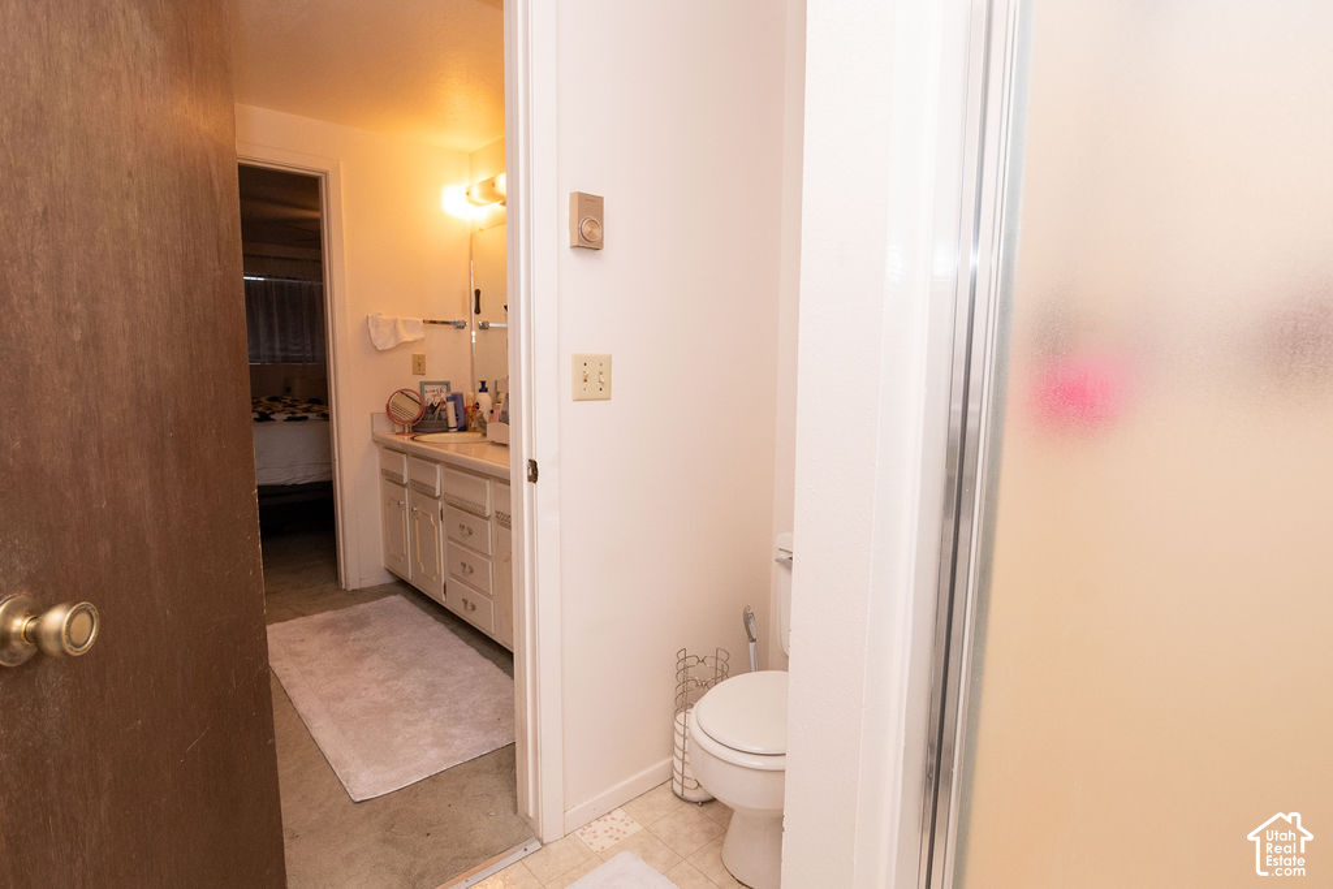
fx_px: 667
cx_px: 666
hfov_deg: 90.0
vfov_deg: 67.4
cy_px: 444
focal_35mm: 18
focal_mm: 12
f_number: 5
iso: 1000
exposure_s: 1/200
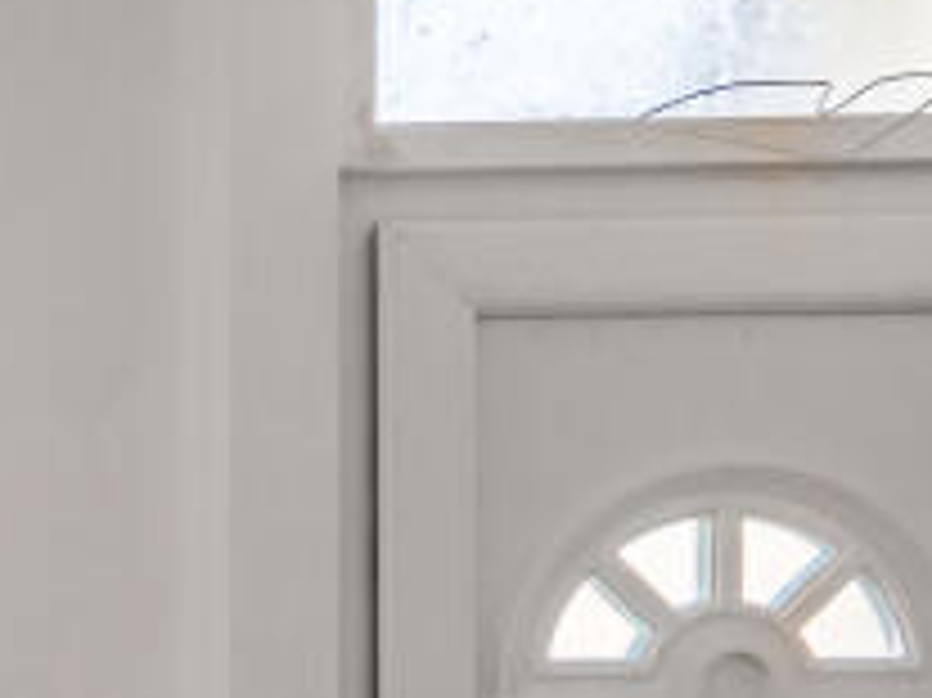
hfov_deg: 16.5
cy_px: 858
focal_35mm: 76
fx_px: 2045
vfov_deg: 18.3
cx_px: -1103
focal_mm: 16
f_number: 8
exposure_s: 1/1000
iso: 1000
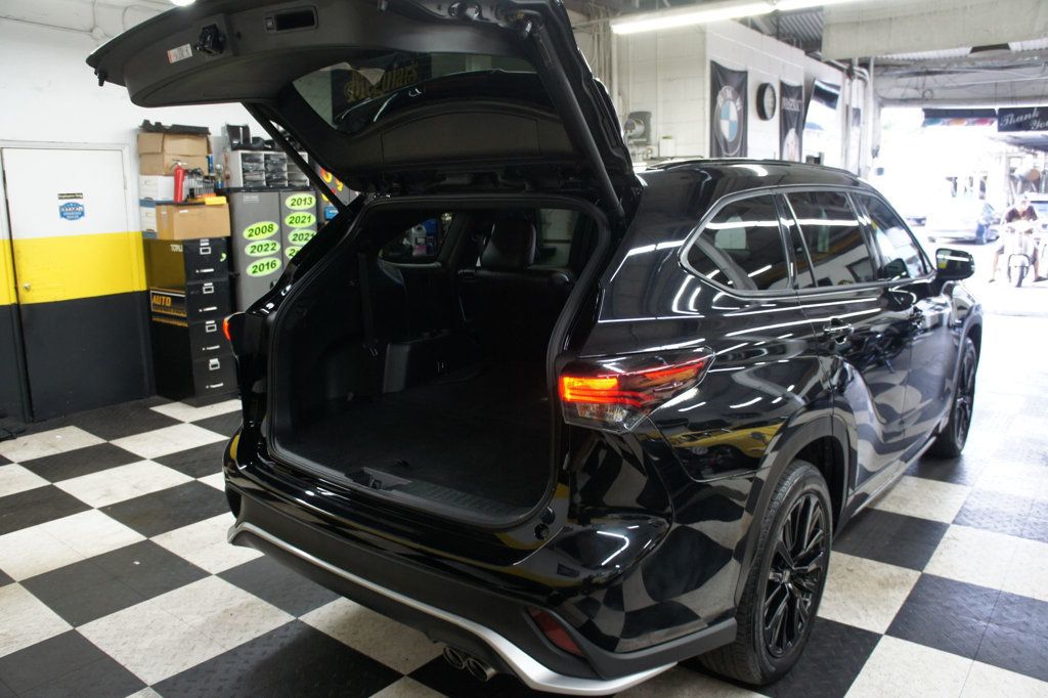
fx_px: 786
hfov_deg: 67.4
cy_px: 349
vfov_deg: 47.9
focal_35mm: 27
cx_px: 524
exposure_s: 1/30
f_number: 3.5
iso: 500
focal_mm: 18
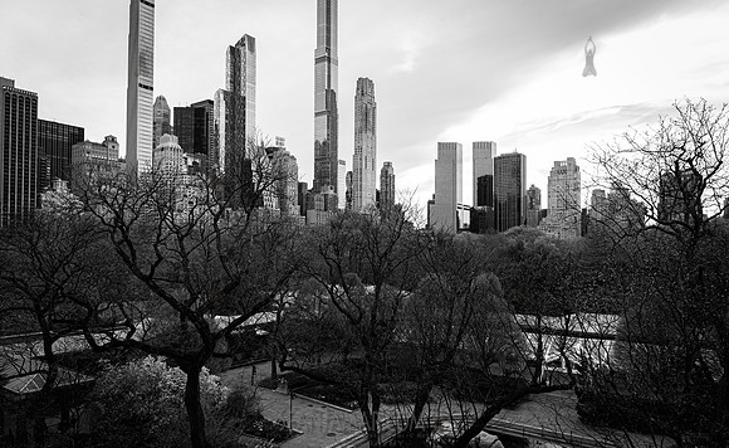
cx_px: 364
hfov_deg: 73.4
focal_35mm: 25
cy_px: 243
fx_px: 489
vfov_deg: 49.1
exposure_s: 1/500
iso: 400
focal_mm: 24
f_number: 5.6
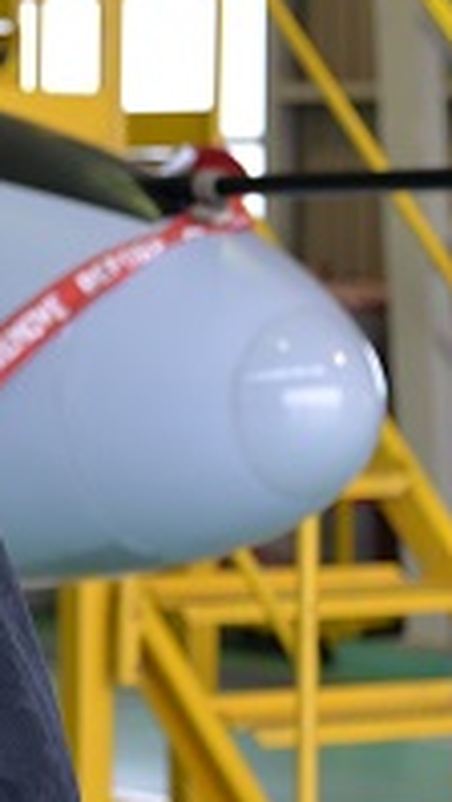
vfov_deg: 9.7
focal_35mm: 221
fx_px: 4707
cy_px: 202
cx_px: -565
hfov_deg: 5.3
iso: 400
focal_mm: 70
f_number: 4
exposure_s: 1/80
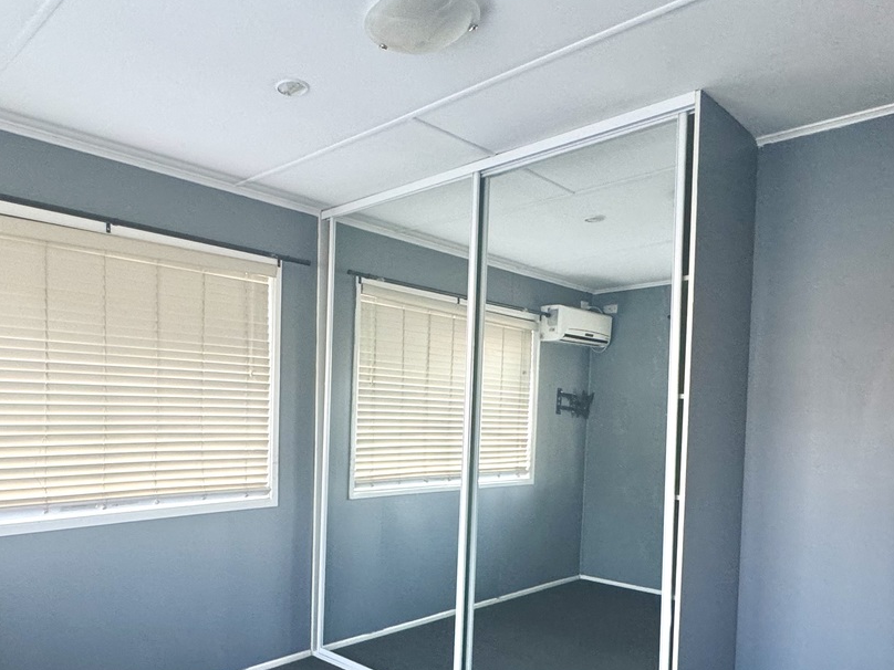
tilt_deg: -1.2
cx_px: 297
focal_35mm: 26
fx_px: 671
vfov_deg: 52.2
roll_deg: -0.2
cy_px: 437
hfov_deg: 65.5
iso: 200
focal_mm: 2.22
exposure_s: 1/50
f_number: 2.2
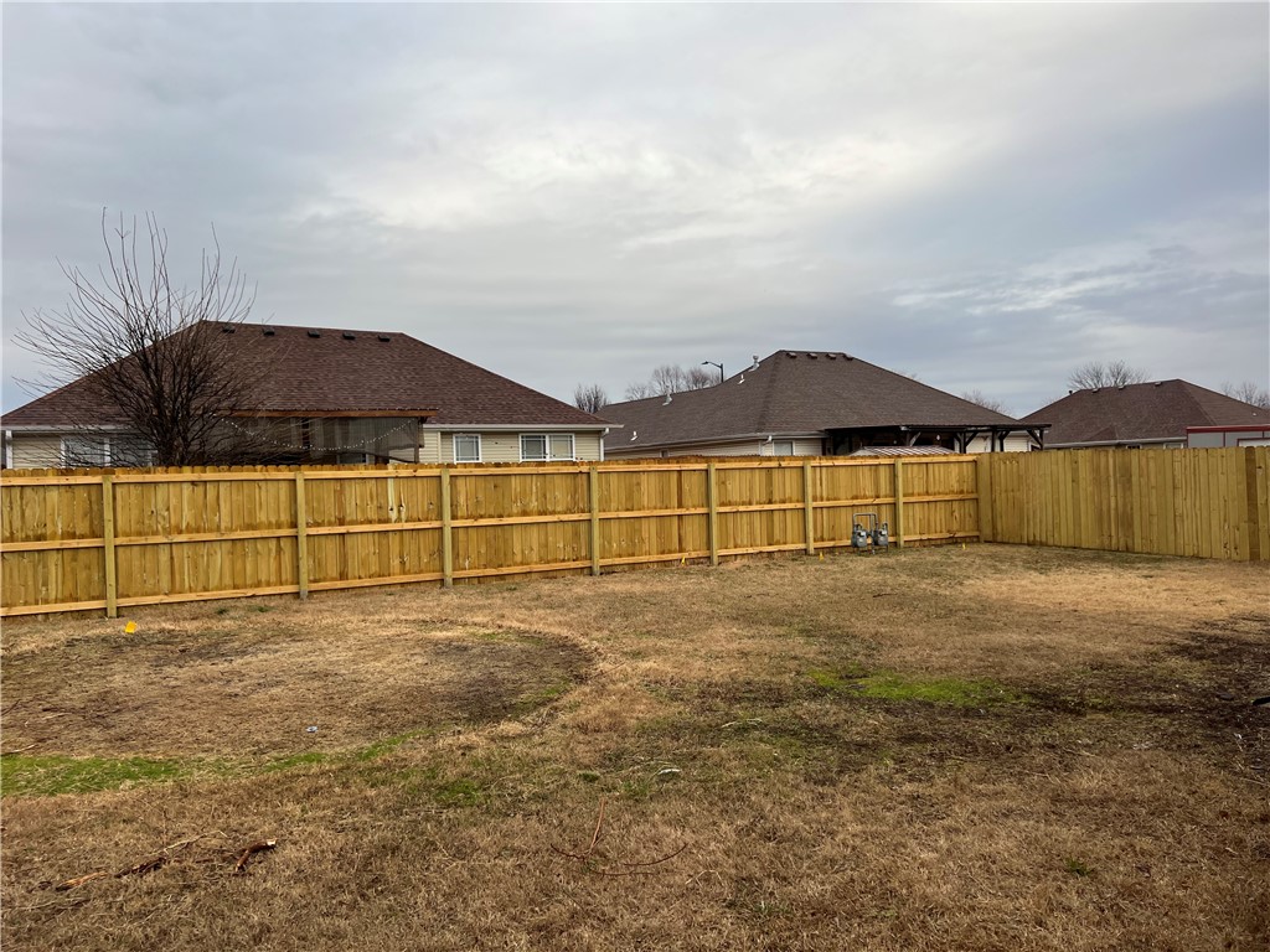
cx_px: 635
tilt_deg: -1.1
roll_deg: +1.6
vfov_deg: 53.1
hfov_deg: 67.3
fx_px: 954
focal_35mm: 26
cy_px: 476
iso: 50
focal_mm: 5.7
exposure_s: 1/718
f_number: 1.5
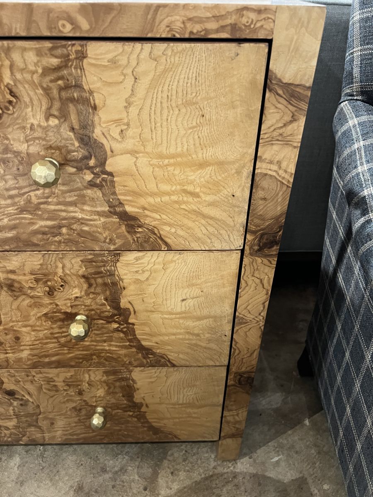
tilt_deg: -35.8
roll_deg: -0.9
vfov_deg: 67.3
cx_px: 186
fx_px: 374
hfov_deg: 53.1
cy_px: 248
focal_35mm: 26
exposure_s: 1/40
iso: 400
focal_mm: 5.7
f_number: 1.5
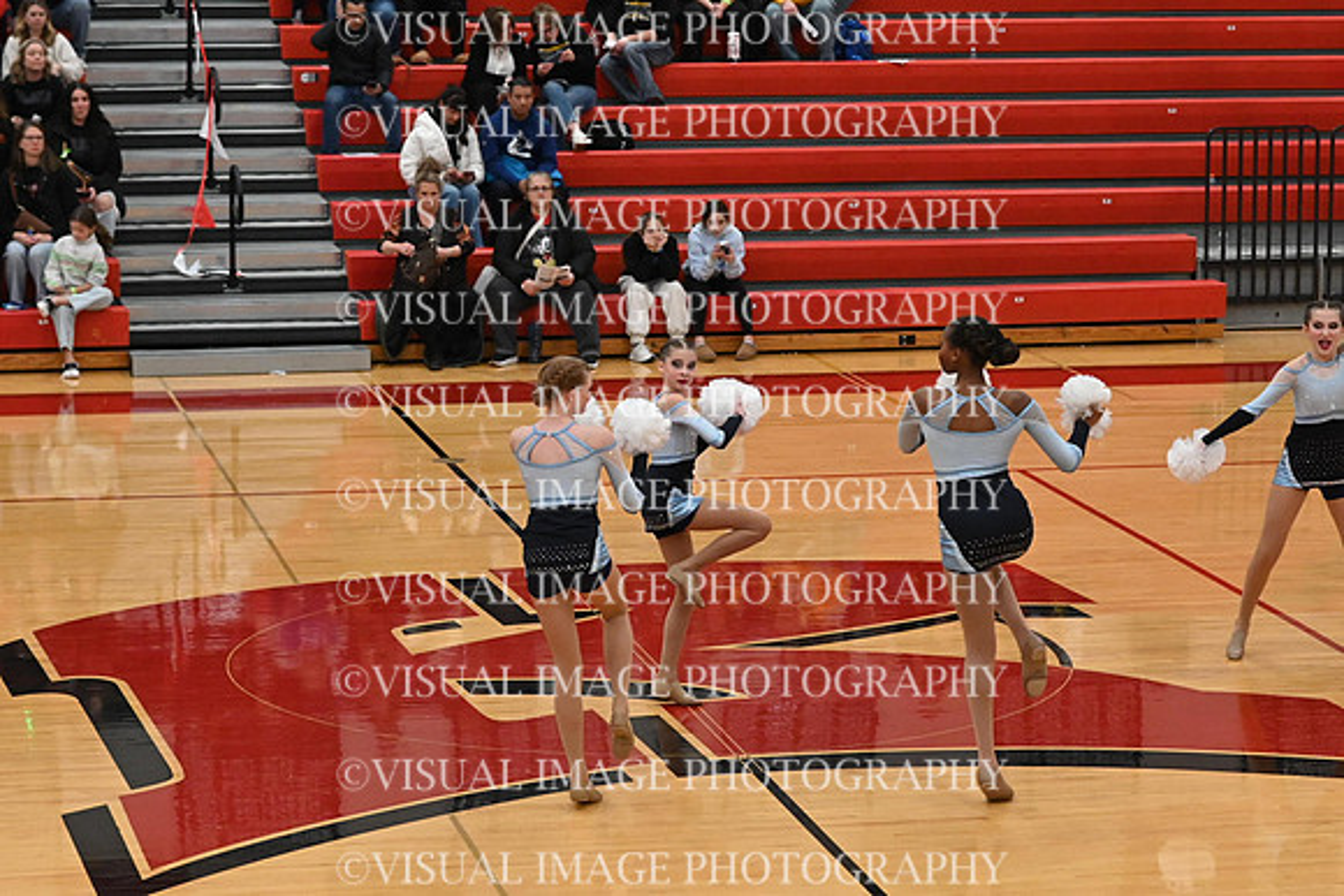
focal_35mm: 105
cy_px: 448
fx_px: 3921
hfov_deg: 19.5
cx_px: 672
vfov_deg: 13.0
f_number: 4
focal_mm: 70
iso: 6400
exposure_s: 1/400
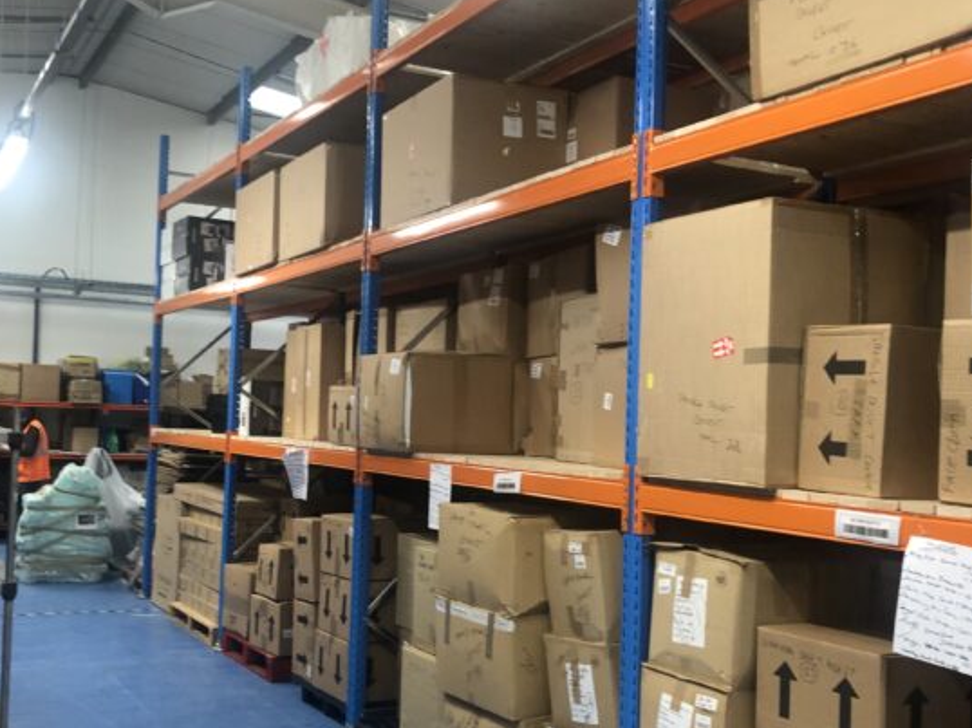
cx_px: 421
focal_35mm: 40
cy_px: 396
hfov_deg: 46.7
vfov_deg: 35.9
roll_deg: -1.9
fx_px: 1123
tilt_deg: -0.1
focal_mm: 3.99
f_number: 1.8
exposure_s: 1/17
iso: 50
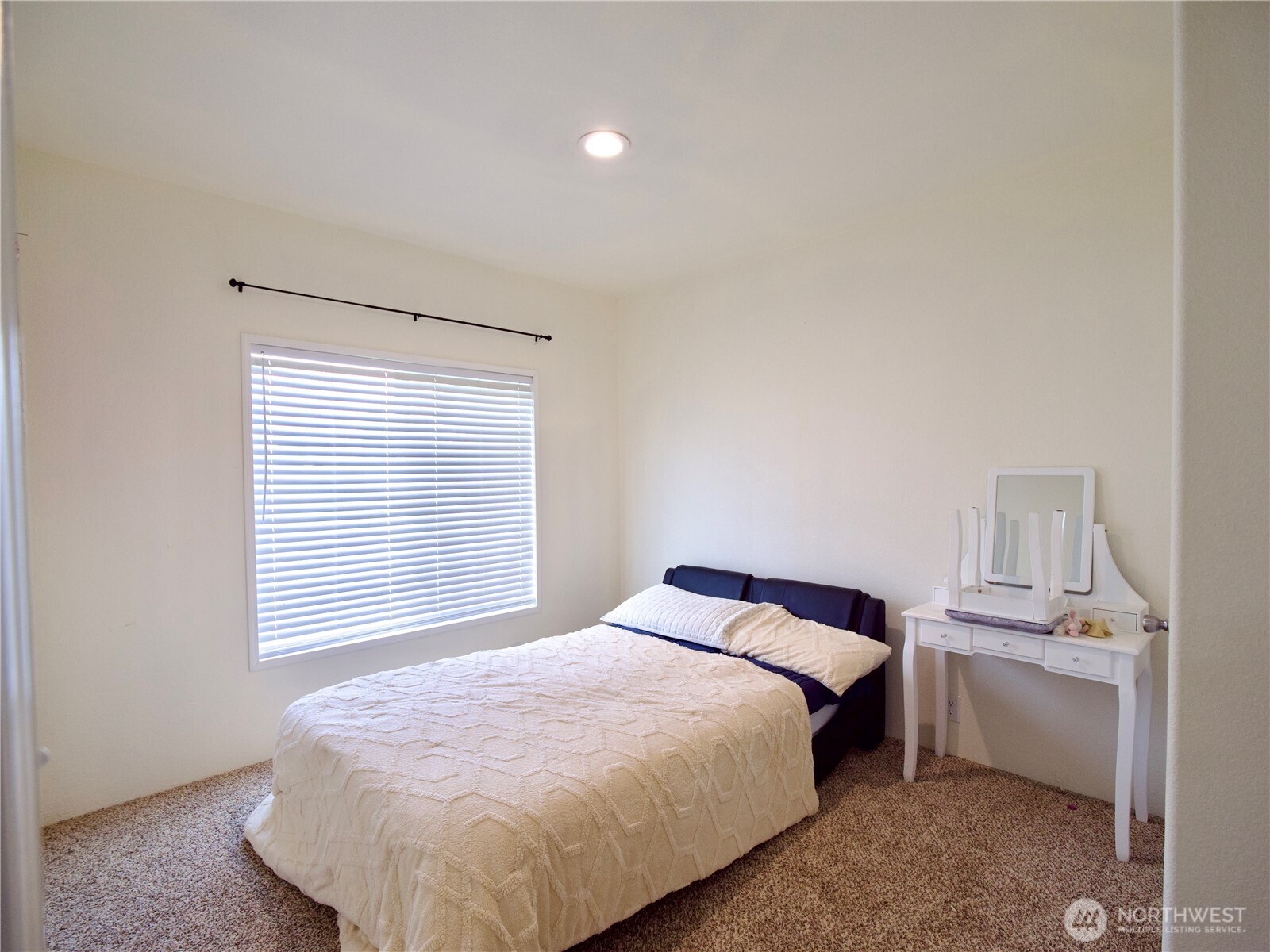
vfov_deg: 78.1
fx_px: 587
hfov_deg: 94.5
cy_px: 476
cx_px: 635
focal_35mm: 16
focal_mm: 8
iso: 400
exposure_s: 1/100
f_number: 3.5
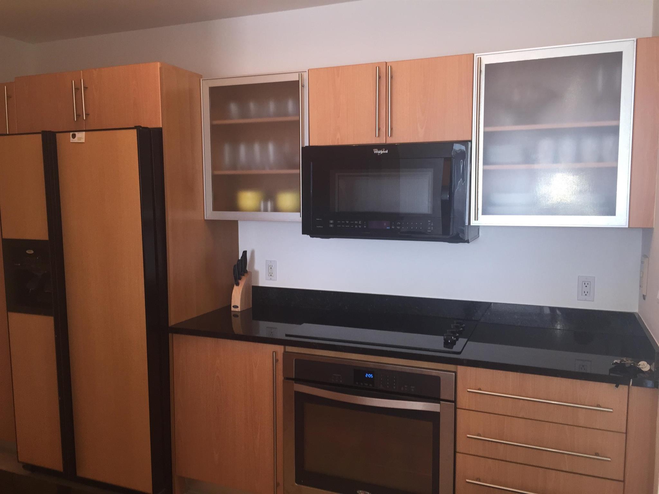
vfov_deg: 48.2
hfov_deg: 61.7
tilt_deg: -5.7
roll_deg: -0.8
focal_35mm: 29
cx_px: 330
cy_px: 247
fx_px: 552
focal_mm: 4.15
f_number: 2.2
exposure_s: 1/30
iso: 64
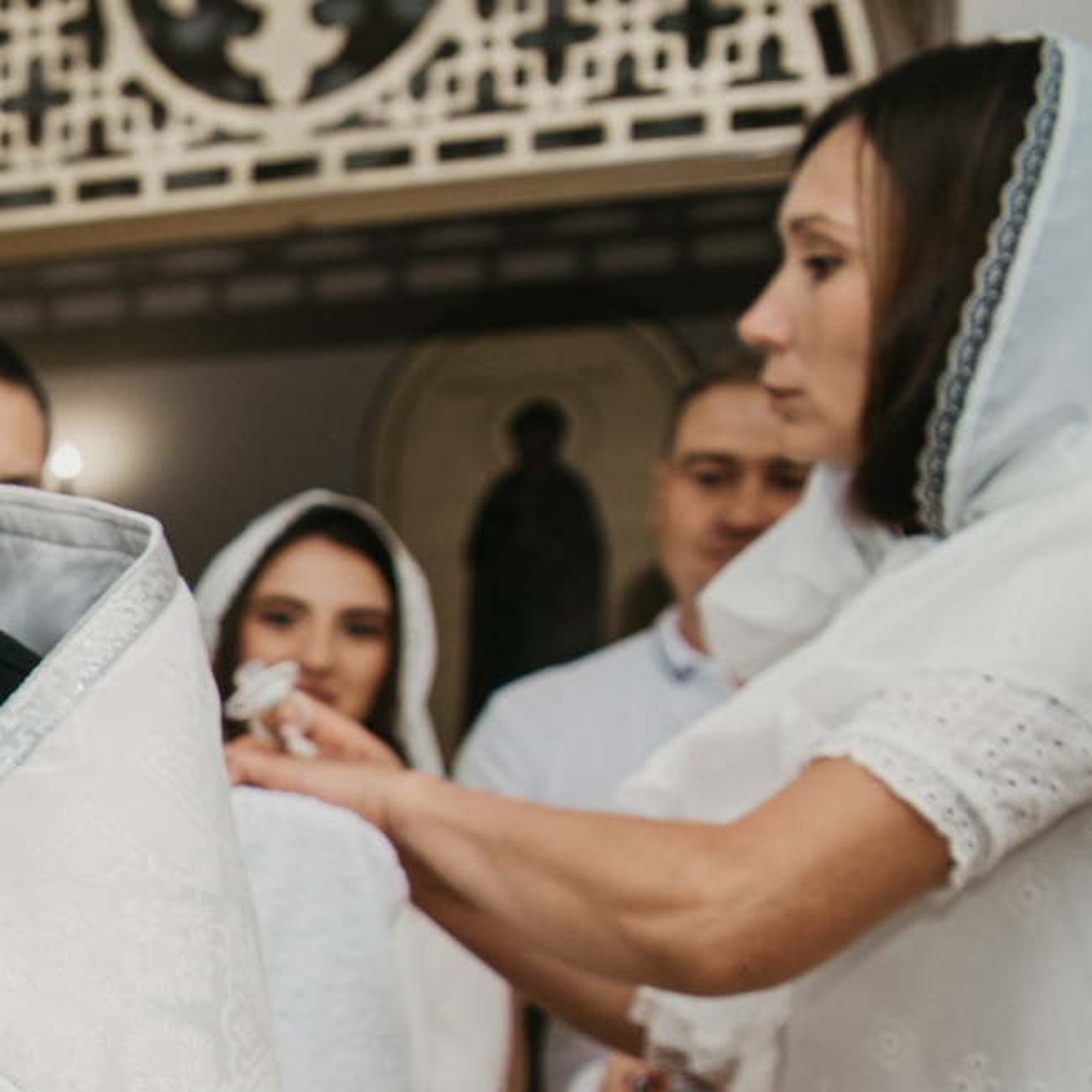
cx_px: -941
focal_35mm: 87
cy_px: 1299
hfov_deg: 16.4
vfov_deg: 18.9
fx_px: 3105
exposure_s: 1/160
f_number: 4
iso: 125
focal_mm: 26
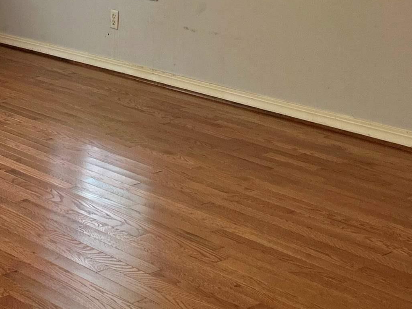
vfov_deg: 17.7
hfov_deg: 24.7
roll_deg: -1.4
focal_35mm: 78
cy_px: -88
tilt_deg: -1.9
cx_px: 89
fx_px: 928
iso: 80
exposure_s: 1/120
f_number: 1.5
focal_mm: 5.7
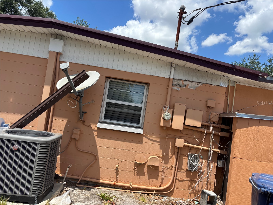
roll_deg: -9.1
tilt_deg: +8.0
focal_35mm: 26
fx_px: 205
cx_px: 136
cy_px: 102
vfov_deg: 53.1
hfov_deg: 67.3
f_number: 1.6
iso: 50
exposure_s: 1/3311
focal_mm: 5.96
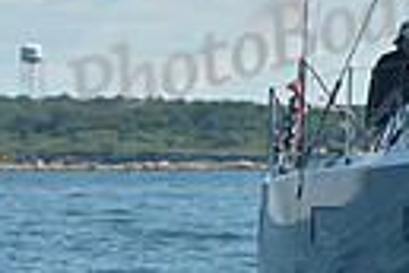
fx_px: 7895
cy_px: 160
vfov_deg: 2.0
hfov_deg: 3.0
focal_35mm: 695
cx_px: 682
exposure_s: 1/1600
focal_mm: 155
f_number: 8
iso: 250
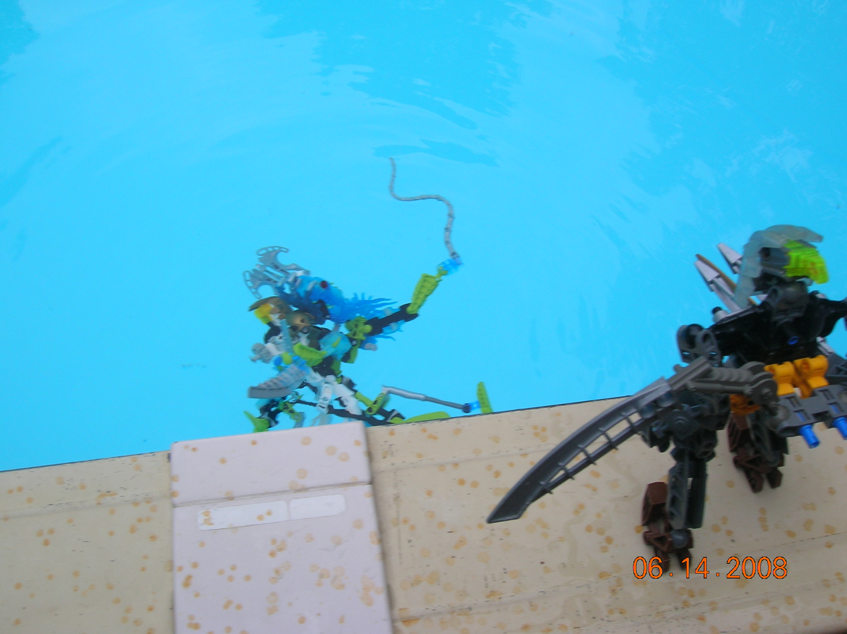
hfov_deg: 54.0
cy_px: 317
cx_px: 424
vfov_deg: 41.7
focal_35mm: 34
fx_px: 831
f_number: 4.9
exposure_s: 1/163
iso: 50
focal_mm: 5.7
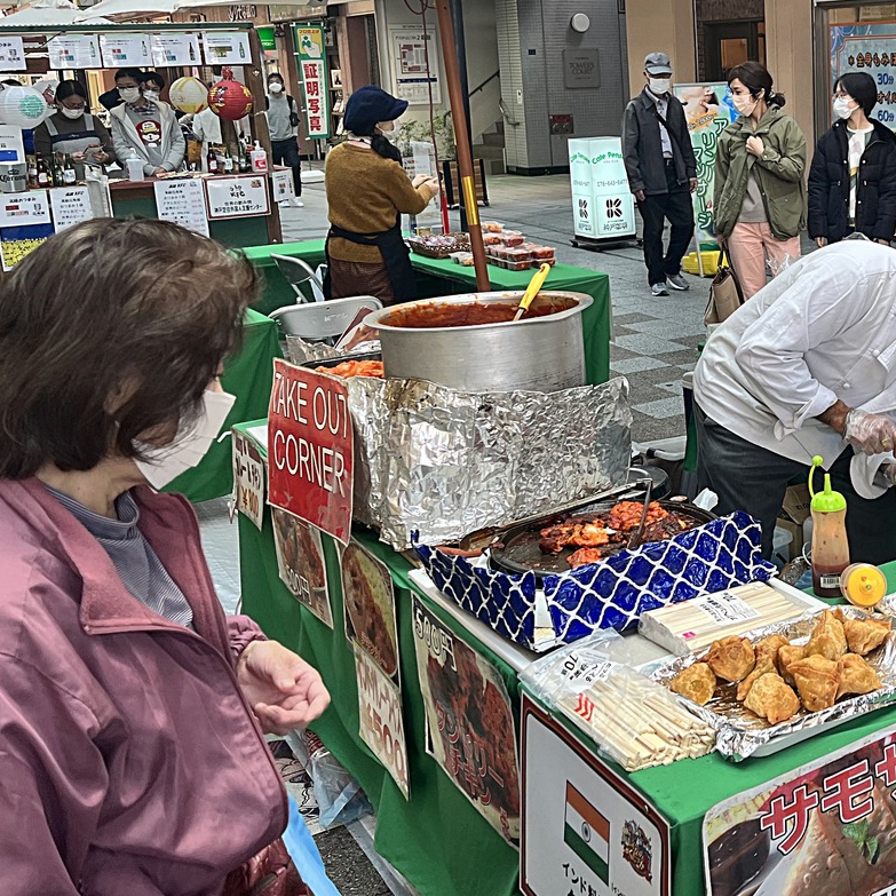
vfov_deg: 38.1
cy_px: 324
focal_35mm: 44
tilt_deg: -10.9
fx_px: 1289
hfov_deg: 36.0
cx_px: 808
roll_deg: +1.5
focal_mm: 5.1
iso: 50
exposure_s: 1/121
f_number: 1.6
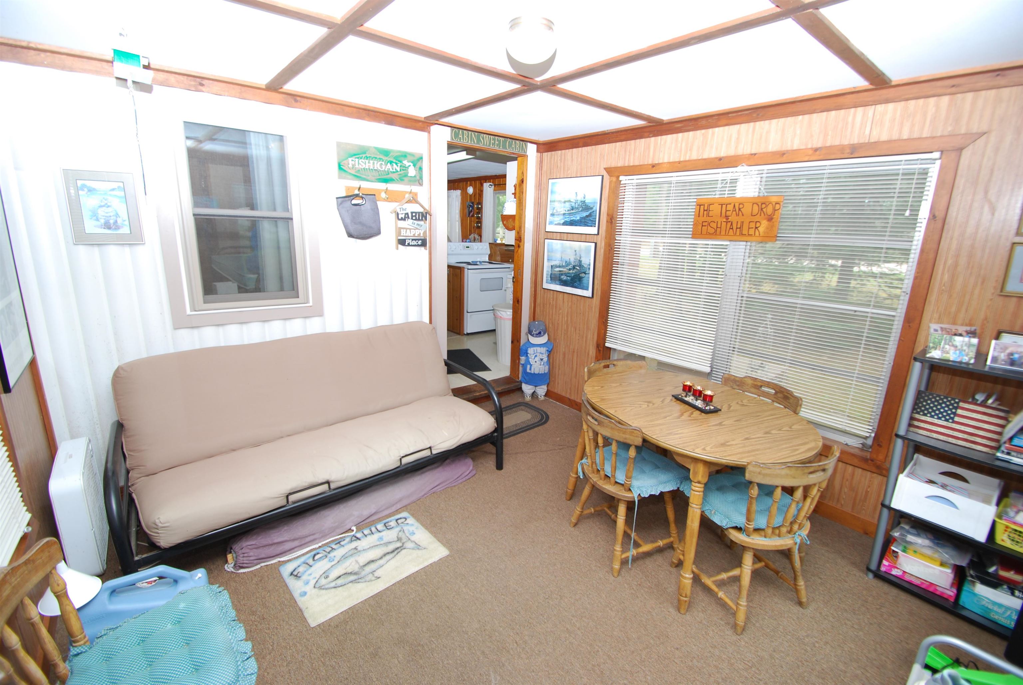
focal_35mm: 15
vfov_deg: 77.5
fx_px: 427
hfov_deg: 100.3
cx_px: 512
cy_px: 342
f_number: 4
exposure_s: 1/60
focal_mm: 10
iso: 200
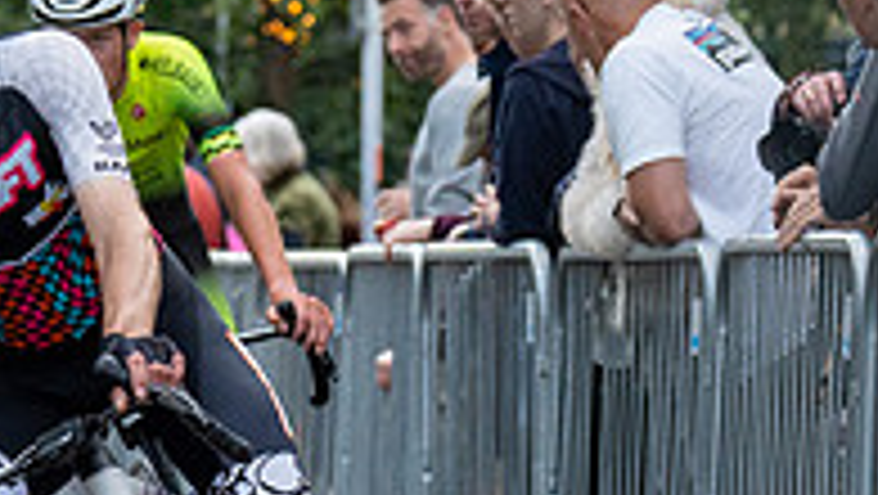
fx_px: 10111
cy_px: 91
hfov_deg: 5.0
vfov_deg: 2.8
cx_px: -69
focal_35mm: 434
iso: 1250
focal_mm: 86
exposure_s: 1/800
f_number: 3.5
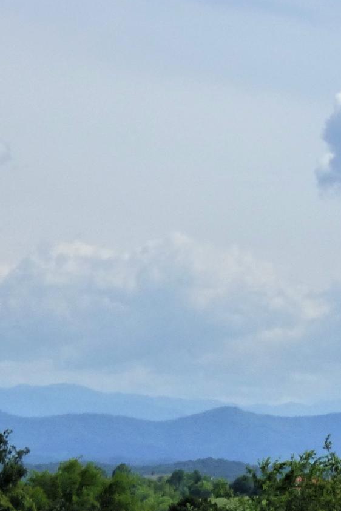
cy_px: 446
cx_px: 706
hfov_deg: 5.7
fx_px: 3313
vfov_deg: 8.8
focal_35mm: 233
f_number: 4.1
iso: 160
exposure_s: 1/1300
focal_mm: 10.77
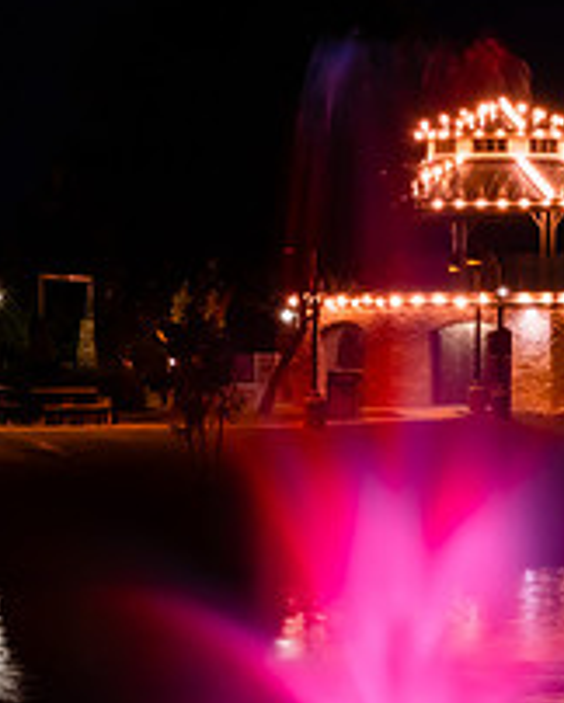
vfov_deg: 8.0
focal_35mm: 241
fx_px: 5021
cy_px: 425
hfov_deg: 6.4
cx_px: 335
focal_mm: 55
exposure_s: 1.6
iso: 64
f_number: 9
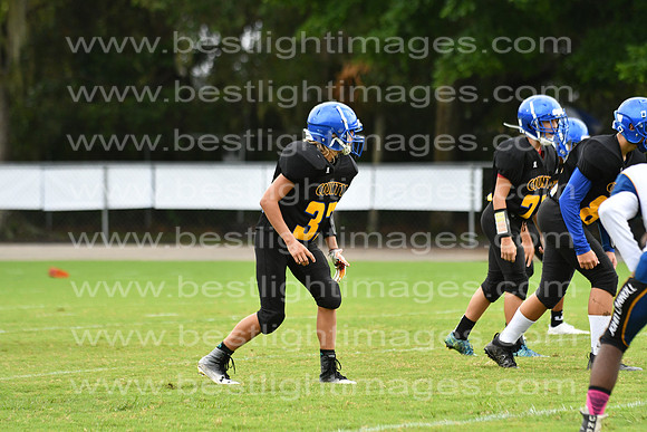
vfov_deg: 6.5
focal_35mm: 210
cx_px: 324
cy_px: 216
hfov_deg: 9.8
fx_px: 3775
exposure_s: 1/1600
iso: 800
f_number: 3.5
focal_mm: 140
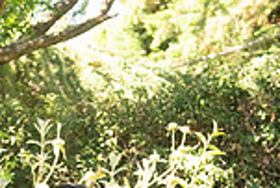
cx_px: 2
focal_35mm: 146
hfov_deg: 13.8
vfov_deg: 9.0
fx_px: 1137
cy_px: 334
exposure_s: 1/400
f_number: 4.5
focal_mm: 38
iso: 640
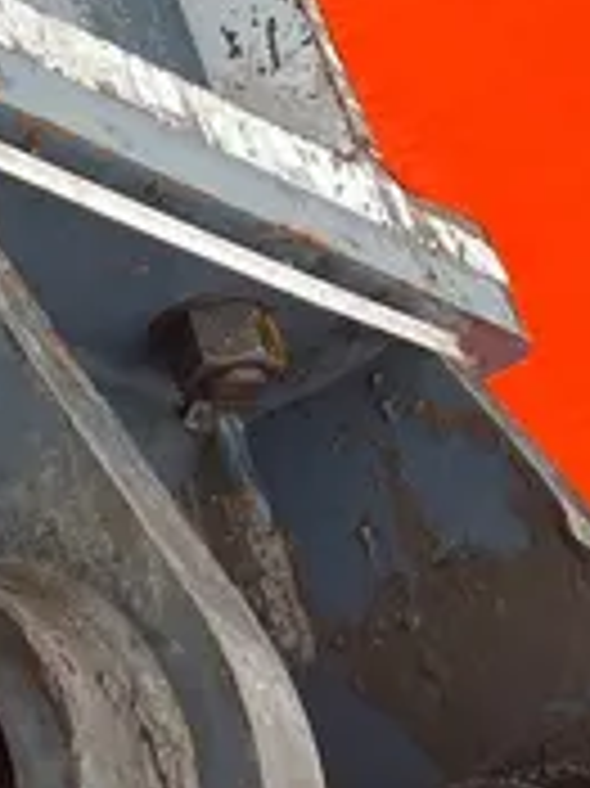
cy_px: -218
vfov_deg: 17.1
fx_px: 2480
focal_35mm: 109
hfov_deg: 12.5
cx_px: -450
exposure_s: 1/122
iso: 40
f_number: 1.6
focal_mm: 5.1
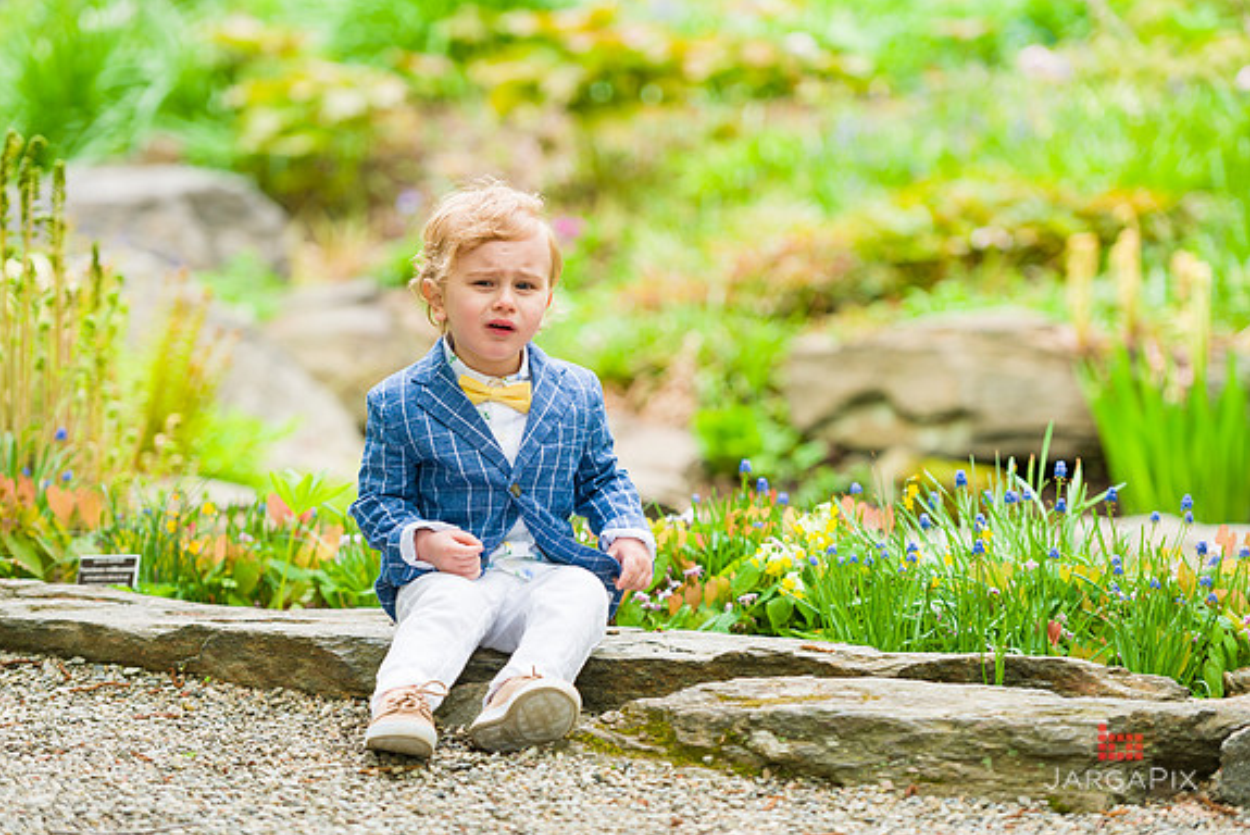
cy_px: 418
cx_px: 622
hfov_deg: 15.6
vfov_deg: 10.5
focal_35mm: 131
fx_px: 4551
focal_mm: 130
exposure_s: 1/320
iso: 200
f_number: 3.2
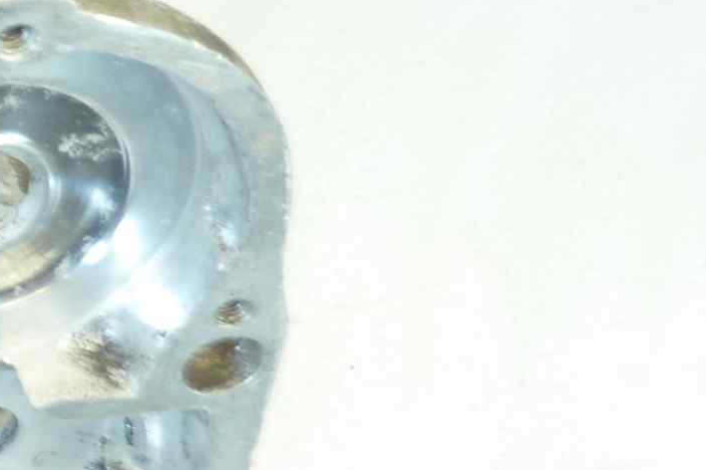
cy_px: 268
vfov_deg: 14.5
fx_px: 1843
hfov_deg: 17.6
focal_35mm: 94
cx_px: -555
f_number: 3.3
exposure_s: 1/13
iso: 80
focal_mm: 4.1
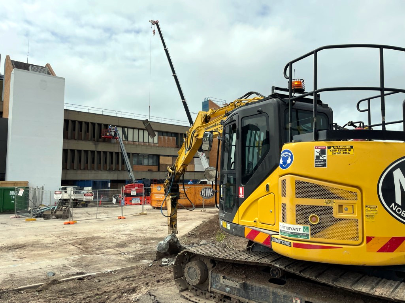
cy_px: 152
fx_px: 304
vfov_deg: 53.0
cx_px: 202
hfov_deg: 67.3
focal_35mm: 26
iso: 32
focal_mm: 4.2
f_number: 1.6
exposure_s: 1/9091
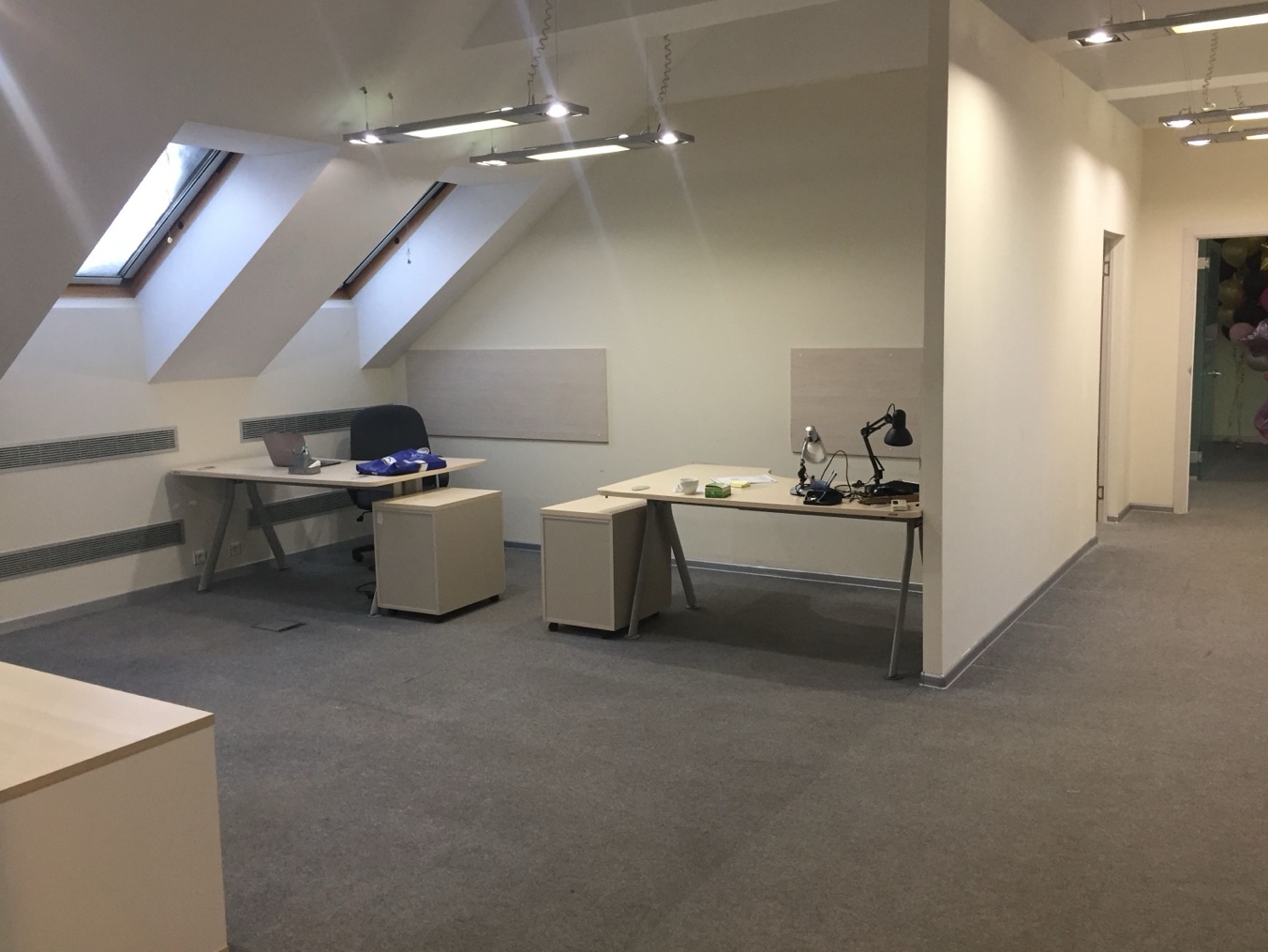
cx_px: 646
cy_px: 461
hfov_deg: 60.0
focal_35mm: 30
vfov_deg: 46.8
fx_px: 1099
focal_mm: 4.15
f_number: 2.2
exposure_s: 1/33
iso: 125
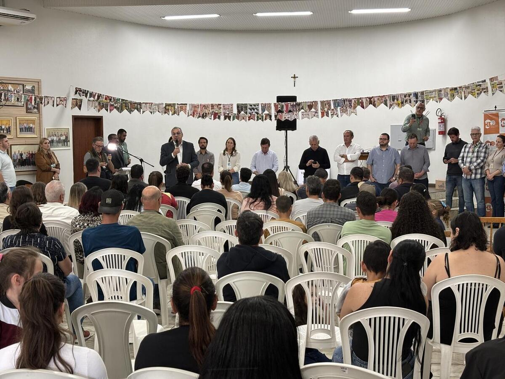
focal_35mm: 52
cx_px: 252
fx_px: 759
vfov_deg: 28.0
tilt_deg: -4.0
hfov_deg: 36.8
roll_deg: +0.6
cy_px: 190
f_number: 1.6
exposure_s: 1/60
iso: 80
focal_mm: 5.96
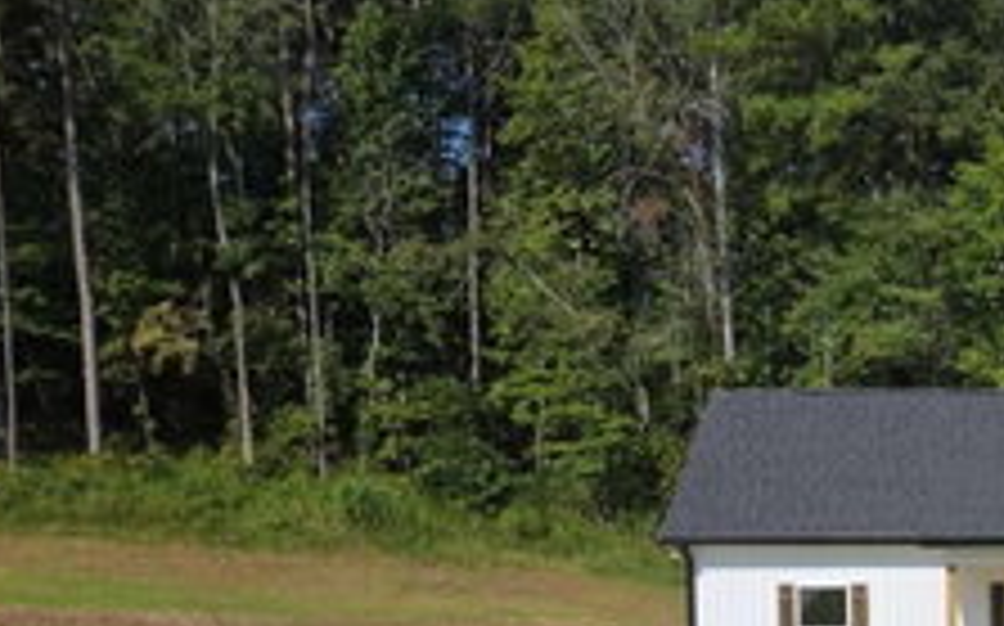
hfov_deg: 32.3
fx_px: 1531
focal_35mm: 56
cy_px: 676
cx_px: 1085
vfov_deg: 21.9
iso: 25
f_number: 1.8
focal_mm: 5.4
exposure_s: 1/2145
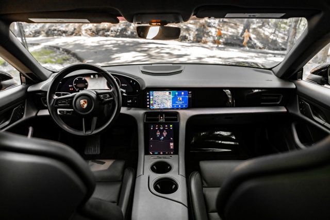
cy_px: 110
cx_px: 165
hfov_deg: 73.7
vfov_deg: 53.2
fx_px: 220
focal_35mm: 24
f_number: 3.5
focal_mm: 24
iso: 1000
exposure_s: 1/160
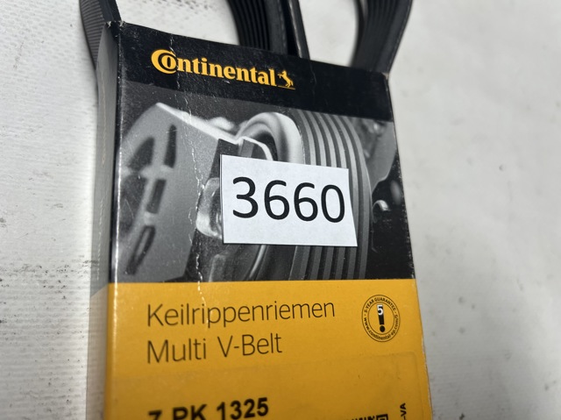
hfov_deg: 67.3
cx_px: 280
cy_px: 210
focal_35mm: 26
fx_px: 421
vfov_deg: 53.0
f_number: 1.5
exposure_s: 1/100
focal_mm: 5.7
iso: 64
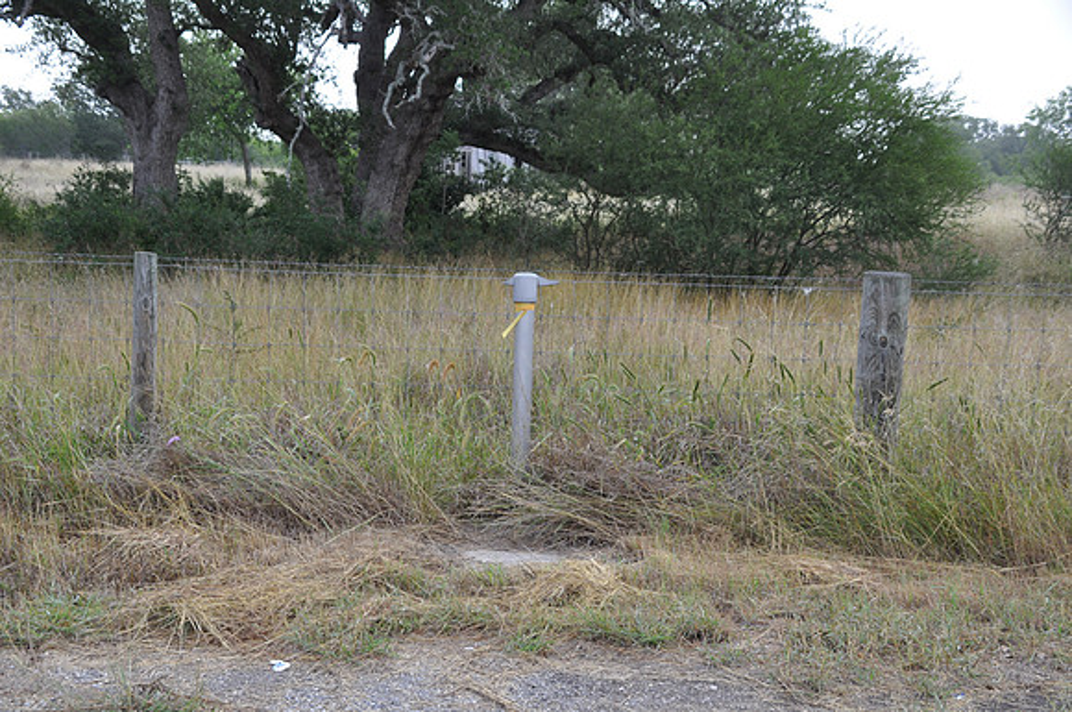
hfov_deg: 35.1
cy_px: 356
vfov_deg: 23.7
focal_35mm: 57
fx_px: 1695
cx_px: 536
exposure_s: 1/80
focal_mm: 38
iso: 200
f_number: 9
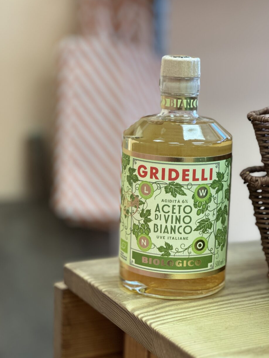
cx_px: 146
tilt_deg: -11.0
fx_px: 870
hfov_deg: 17.6
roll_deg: -2.5
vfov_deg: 23.3
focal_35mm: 84
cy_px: 178
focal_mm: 9
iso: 125
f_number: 2.8
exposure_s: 1/50
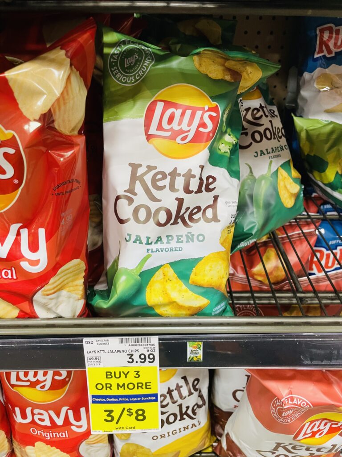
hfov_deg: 53.1
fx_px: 343
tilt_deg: -34.4
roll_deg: +0.5
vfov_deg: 67.3
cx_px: 171
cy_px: 228
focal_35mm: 26
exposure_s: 1/60
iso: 200
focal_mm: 4.2
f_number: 1.6
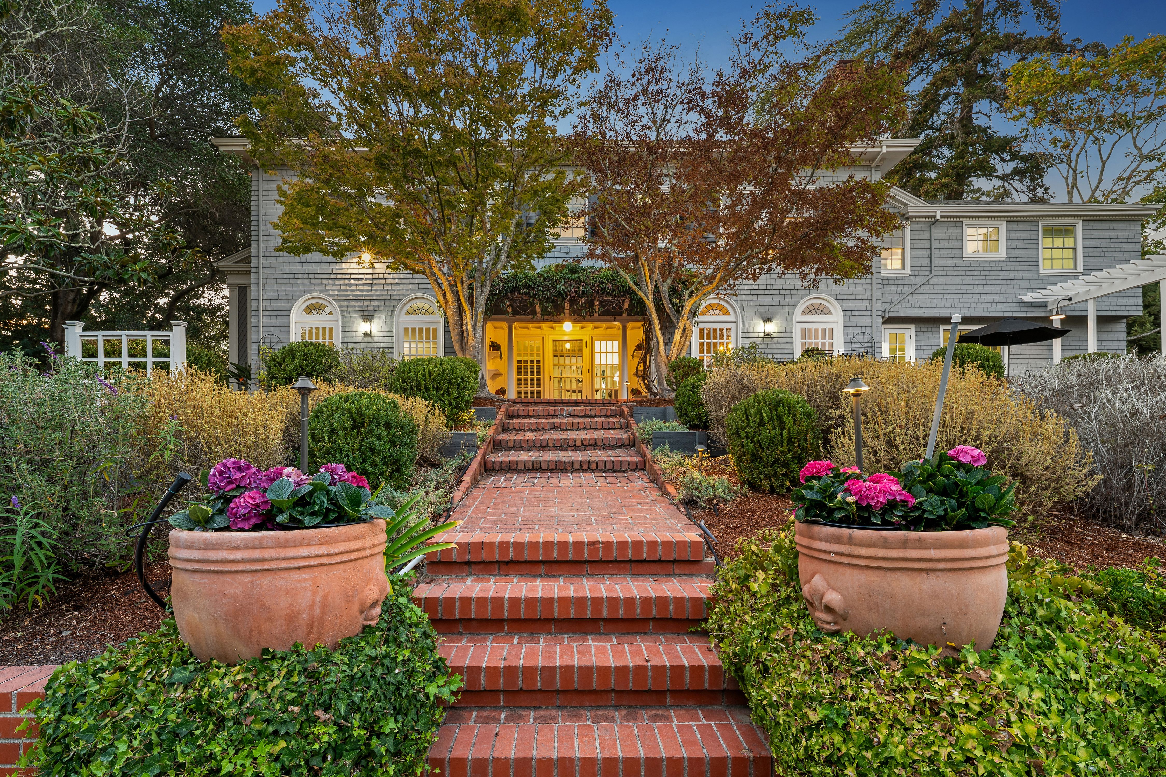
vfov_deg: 73.7
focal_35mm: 16
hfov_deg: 96.7
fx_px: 518
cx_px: 583
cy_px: 388
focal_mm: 16
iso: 640
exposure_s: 2
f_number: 9.5
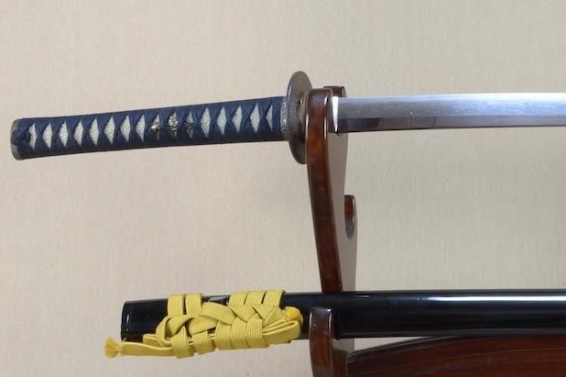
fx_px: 1068
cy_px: 141
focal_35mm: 68
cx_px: 593
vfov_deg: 19.9
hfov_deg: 27.6
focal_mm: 20
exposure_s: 1/1.6
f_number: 11
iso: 400
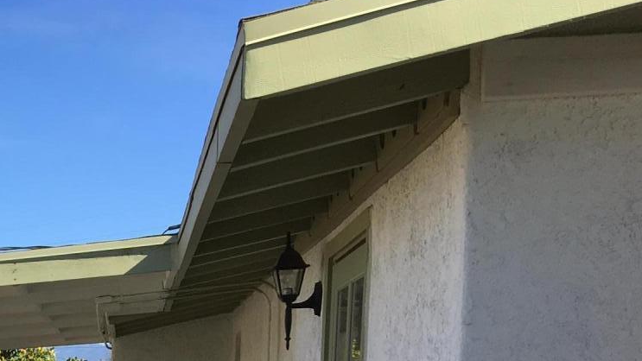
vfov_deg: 13.2
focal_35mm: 85
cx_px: -215
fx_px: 1447
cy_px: 581
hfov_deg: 22.2
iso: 25
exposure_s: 1/1099
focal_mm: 4.15
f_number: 2.2
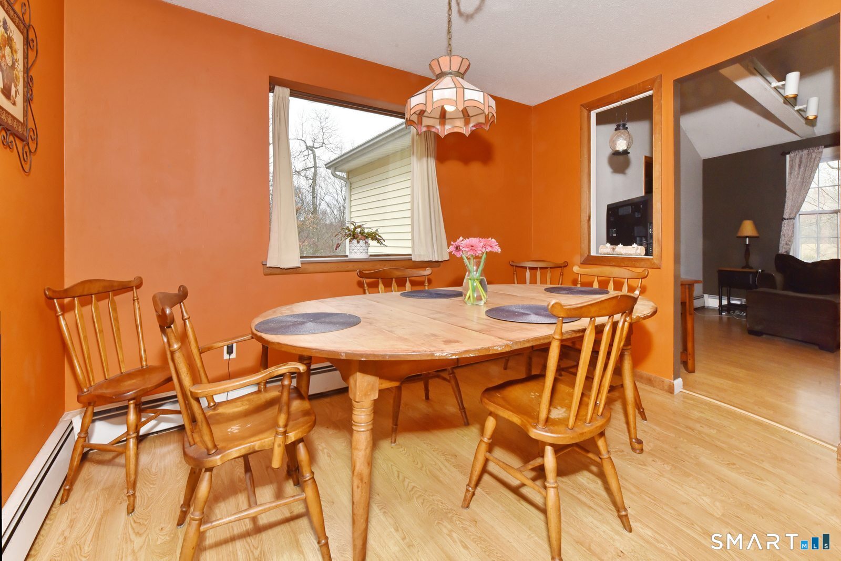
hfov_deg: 104.2
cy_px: 280
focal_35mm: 14
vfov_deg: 81.2
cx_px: 420
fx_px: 327
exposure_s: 1/200
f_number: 18
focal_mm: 14
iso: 800
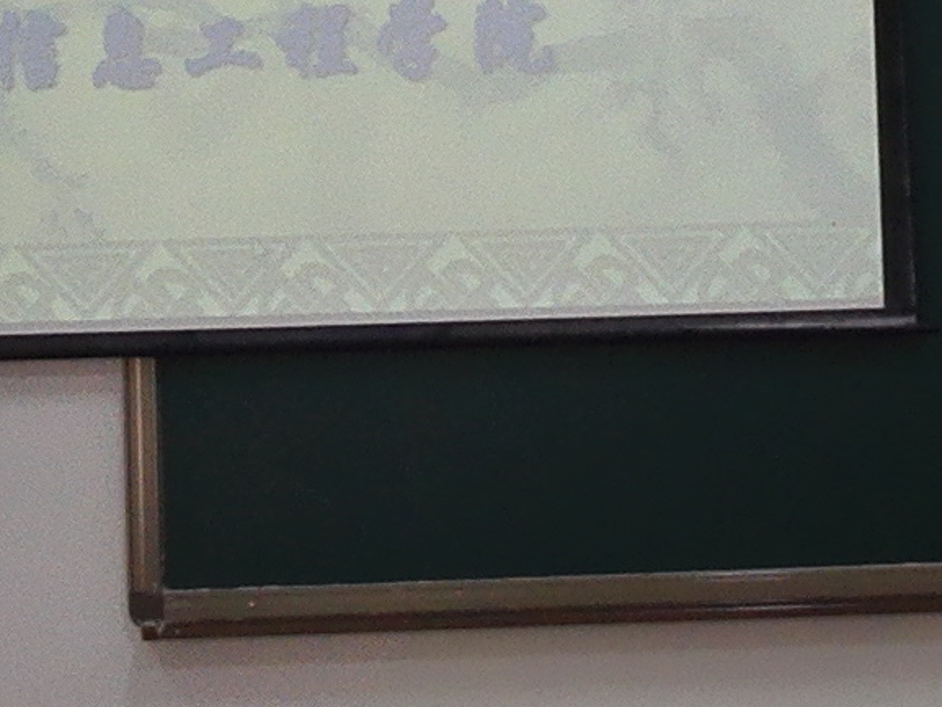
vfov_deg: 9.0
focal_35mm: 164
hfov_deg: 12.0
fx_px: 4464
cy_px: -41
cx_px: 643
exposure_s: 1/100
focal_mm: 3.8
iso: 125
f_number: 1.2
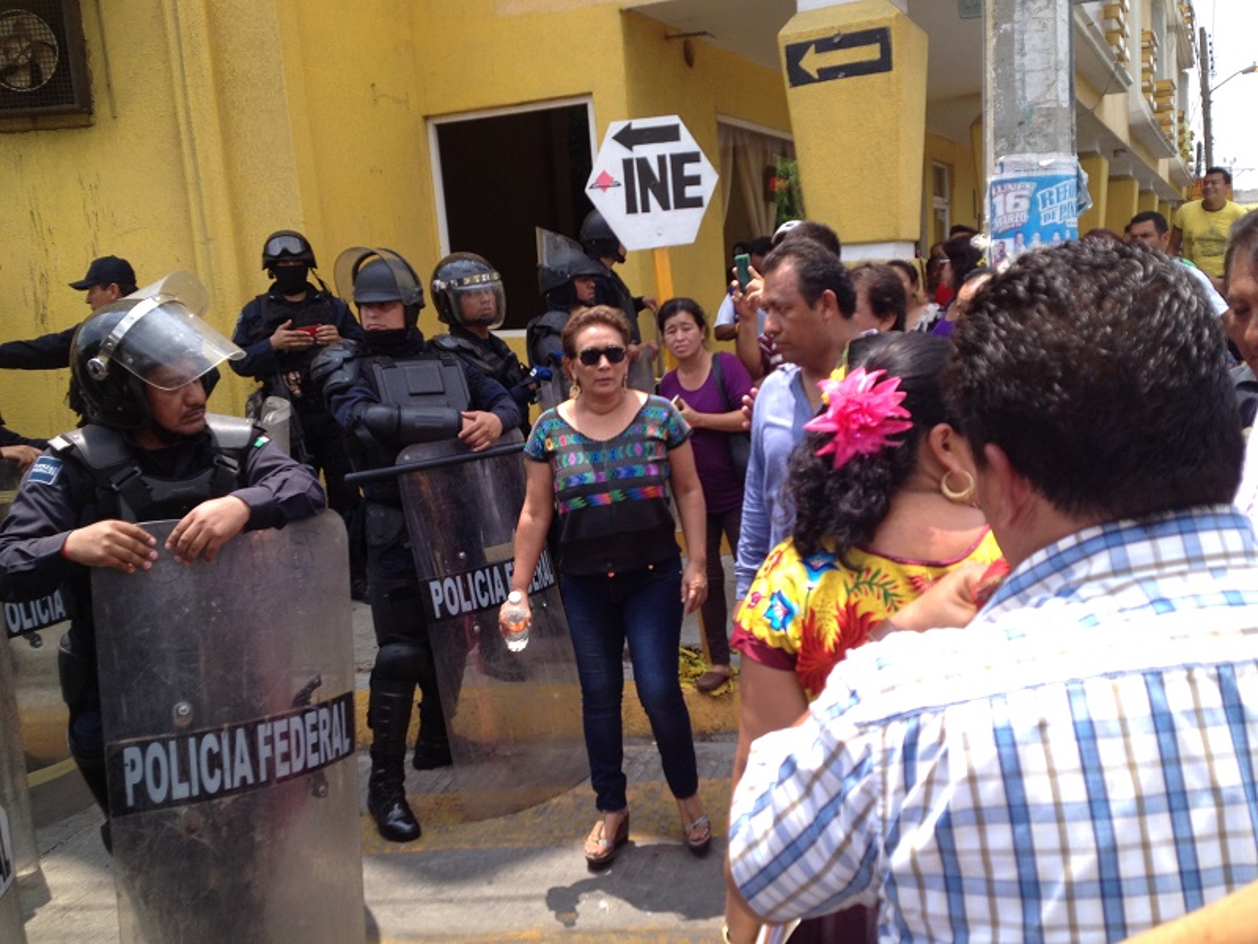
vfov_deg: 40.7
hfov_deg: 52.6
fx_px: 1272
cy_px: 472
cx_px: 629
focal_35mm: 35
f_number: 2.4
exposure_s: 1/726
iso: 50
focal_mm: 4.28
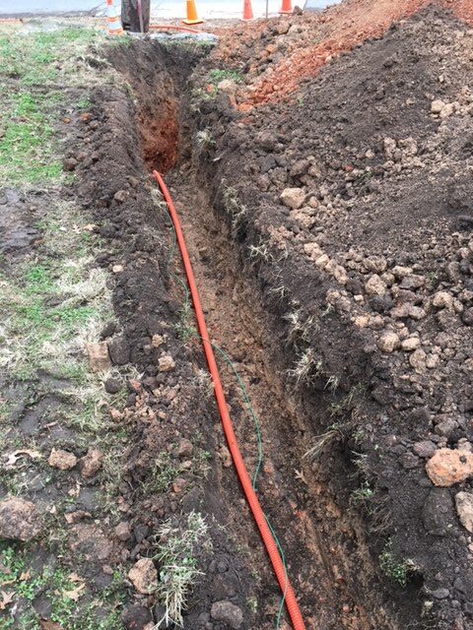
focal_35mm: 29
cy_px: 315
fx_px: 528
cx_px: 236
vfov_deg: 61.7
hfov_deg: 48.2
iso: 25
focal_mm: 4.15
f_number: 2.2
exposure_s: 1/30
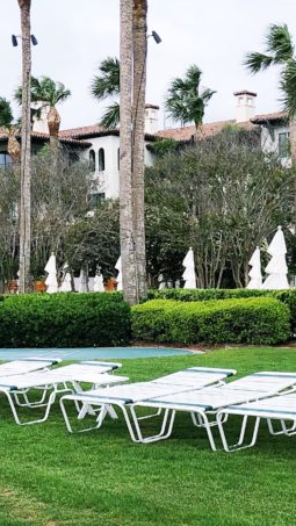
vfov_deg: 30.4
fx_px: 962
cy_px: 331
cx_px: 36
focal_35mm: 69
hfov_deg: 17.3
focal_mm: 3.99
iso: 20
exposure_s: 1/2288
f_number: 1.8
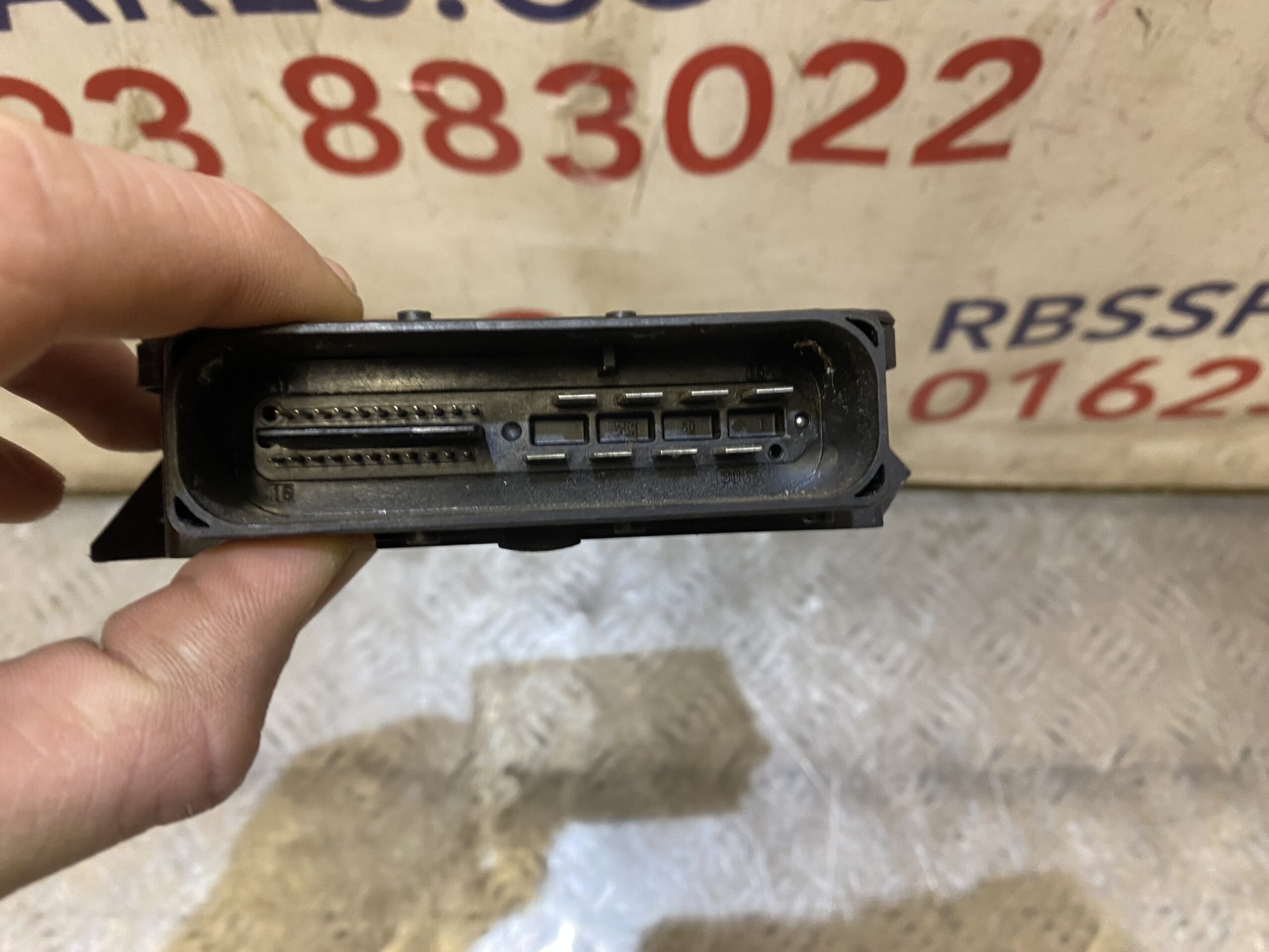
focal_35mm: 26
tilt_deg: -59.0
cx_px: 634
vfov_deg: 53.1
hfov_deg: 67.3
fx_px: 953
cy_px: 476
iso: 160
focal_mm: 4.25
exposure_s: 1/50
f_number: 1.8
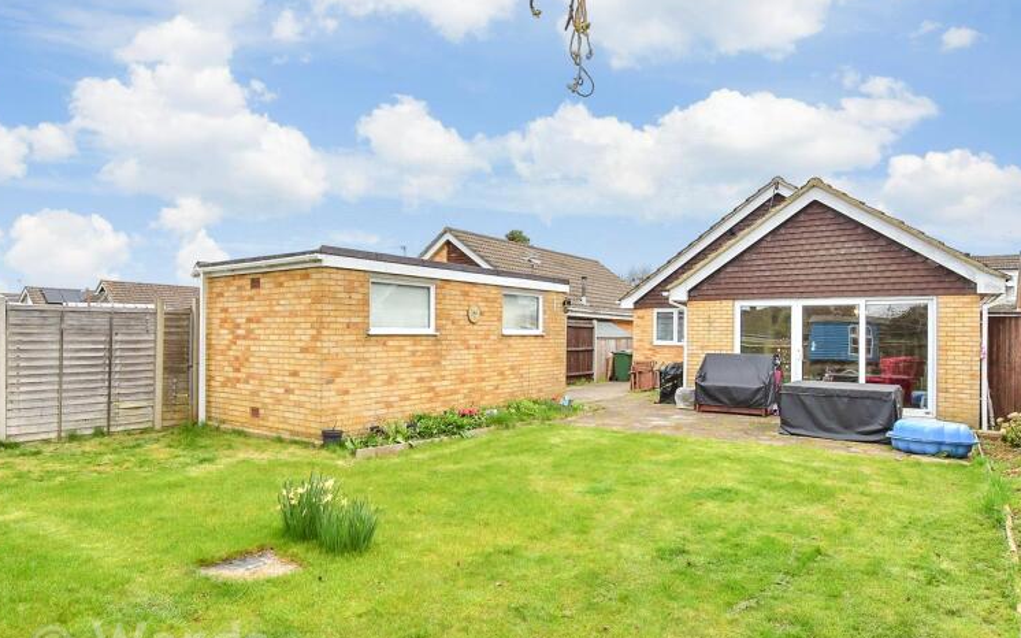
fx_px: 584
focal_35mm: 21
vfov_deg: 57.2
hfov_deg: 82.2
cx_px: 486
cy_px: 325
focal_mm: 10
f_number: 8
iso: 320
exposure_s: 1/160
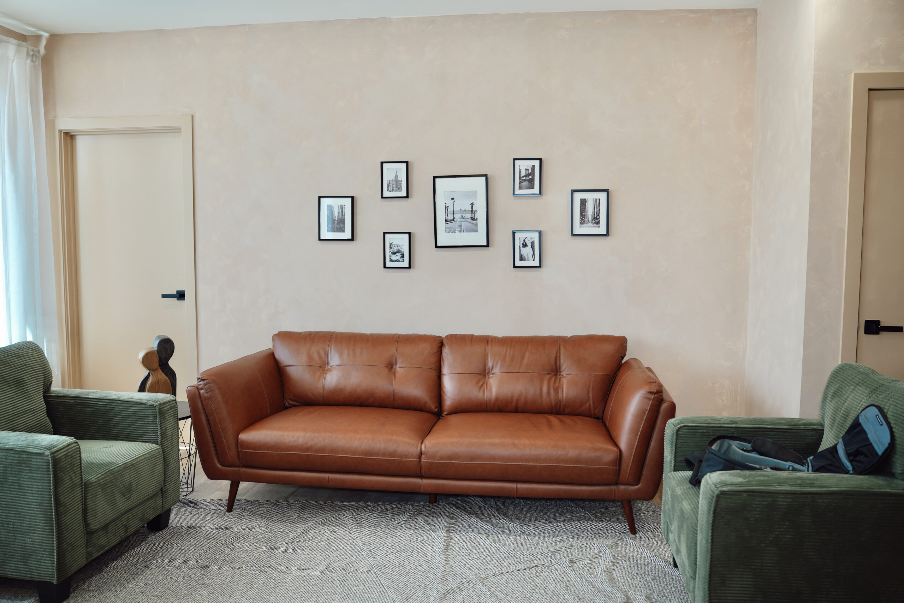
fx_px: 703
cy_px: 302
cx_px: 452
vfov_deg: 46.4
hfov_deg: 65.5
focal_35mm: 28
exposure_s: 1/30
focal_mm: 28
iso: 125
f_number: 2.8
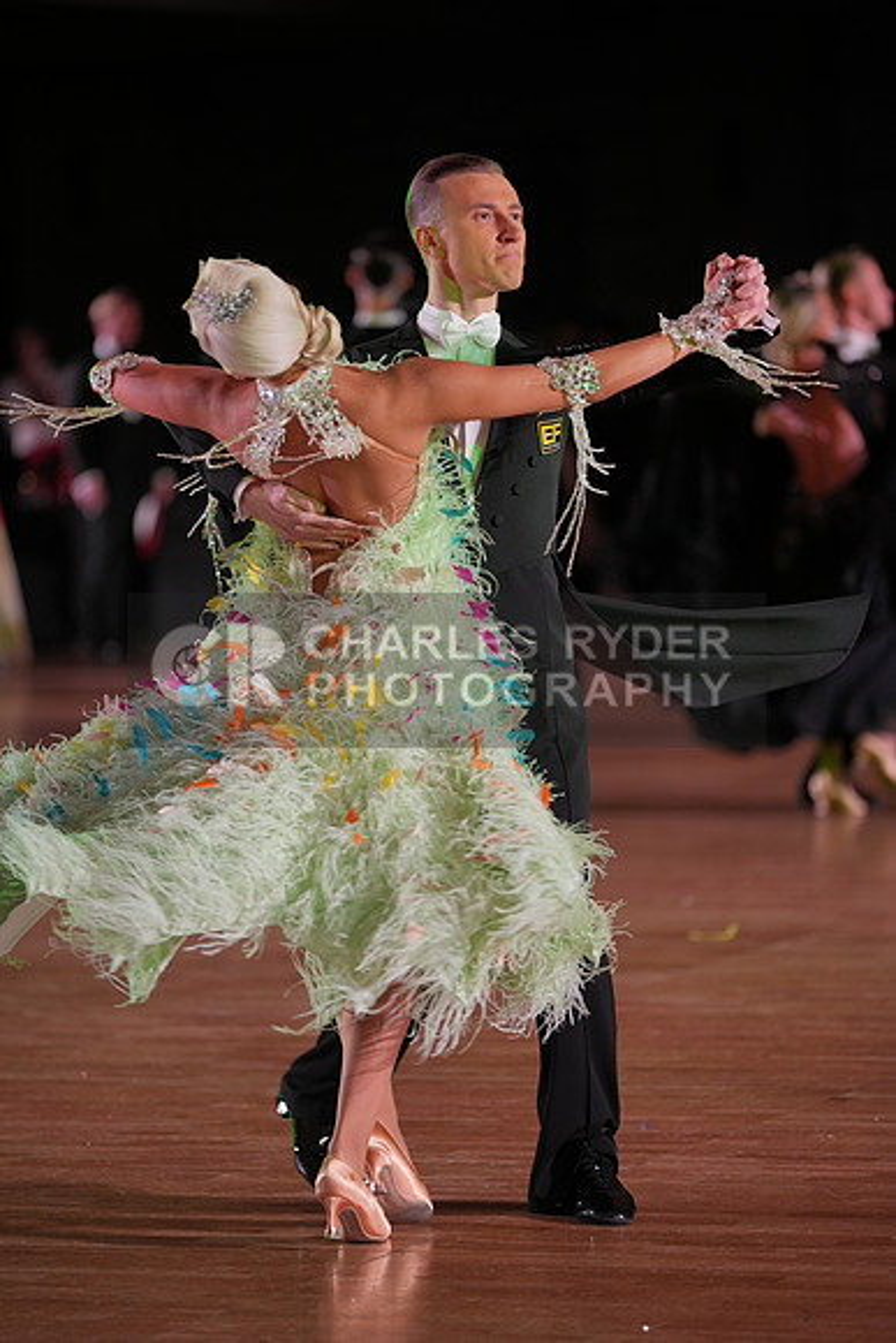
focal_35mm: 178
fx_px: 6641
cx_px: 448
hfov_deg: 7.7
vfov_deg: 11.5
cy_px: 672
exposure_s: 1/400
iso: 800
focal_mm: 178
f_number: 2.8
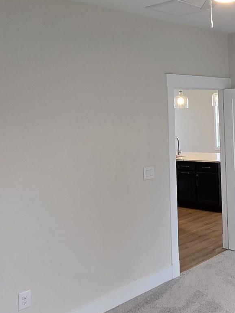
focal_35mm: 39
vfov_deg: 46.9
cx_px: 280
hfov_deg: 31.1
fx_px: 353
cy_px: 97
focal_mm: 2.2
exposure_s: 1/60
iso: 100
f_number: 2.2
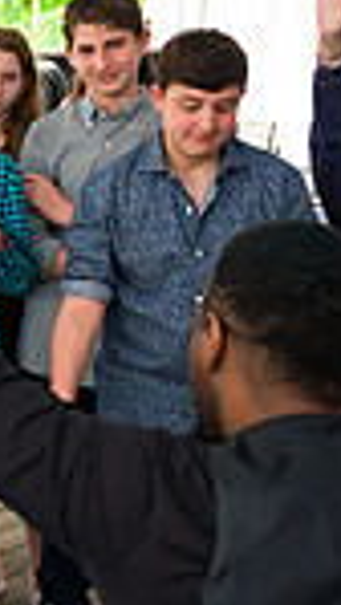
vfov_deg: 21.8
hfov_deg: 10.6
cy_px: 288
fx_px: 1573
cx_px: -471
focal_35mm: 98
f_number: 3.2
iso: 400
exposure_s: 1/200
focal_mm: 24
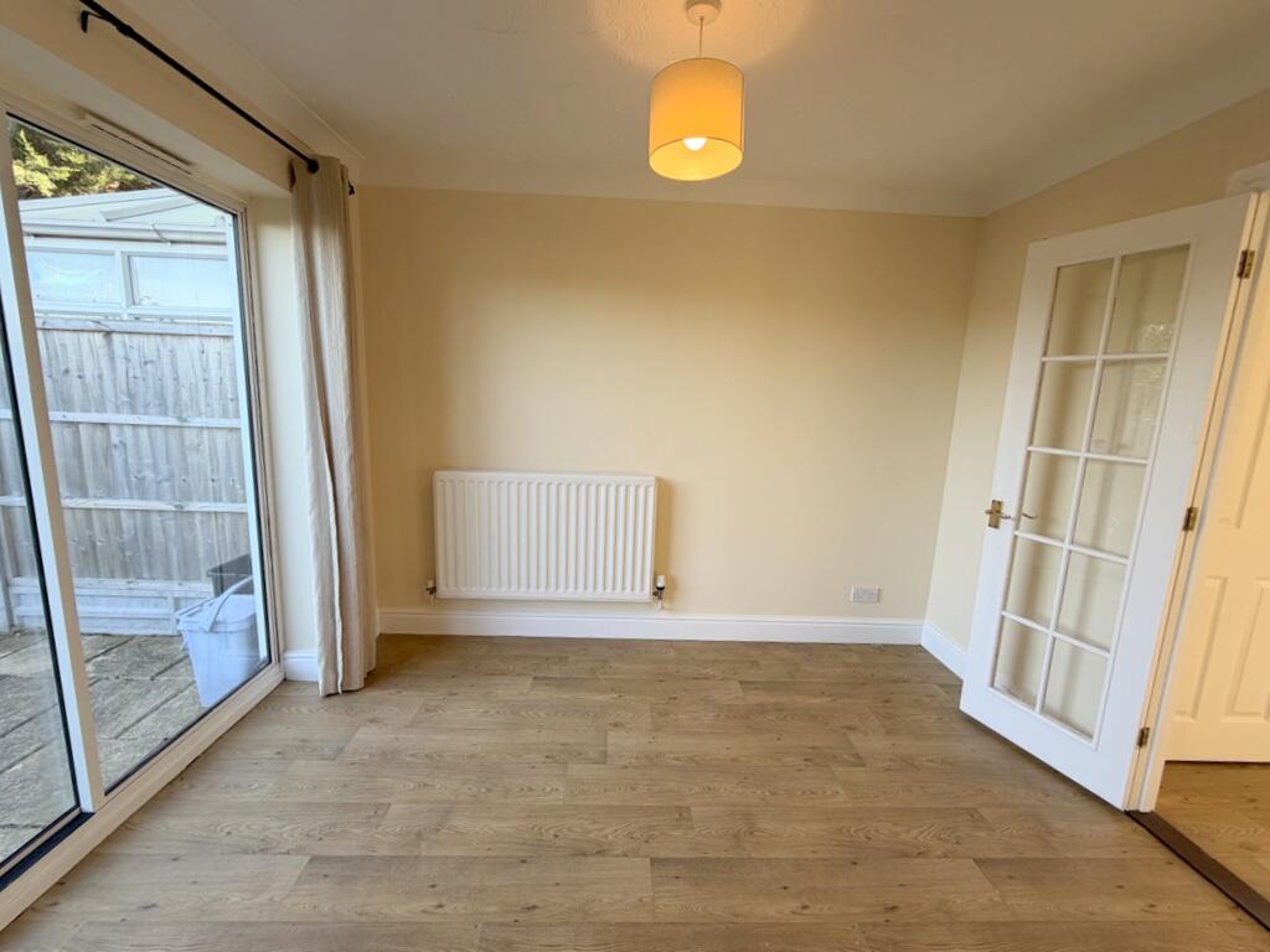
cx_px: 635
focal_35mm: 14
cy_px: 476
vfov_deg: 85.7
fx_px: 514
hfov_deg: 102.1
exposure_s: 1/121
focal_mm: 2.22
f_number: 2.2
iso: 80
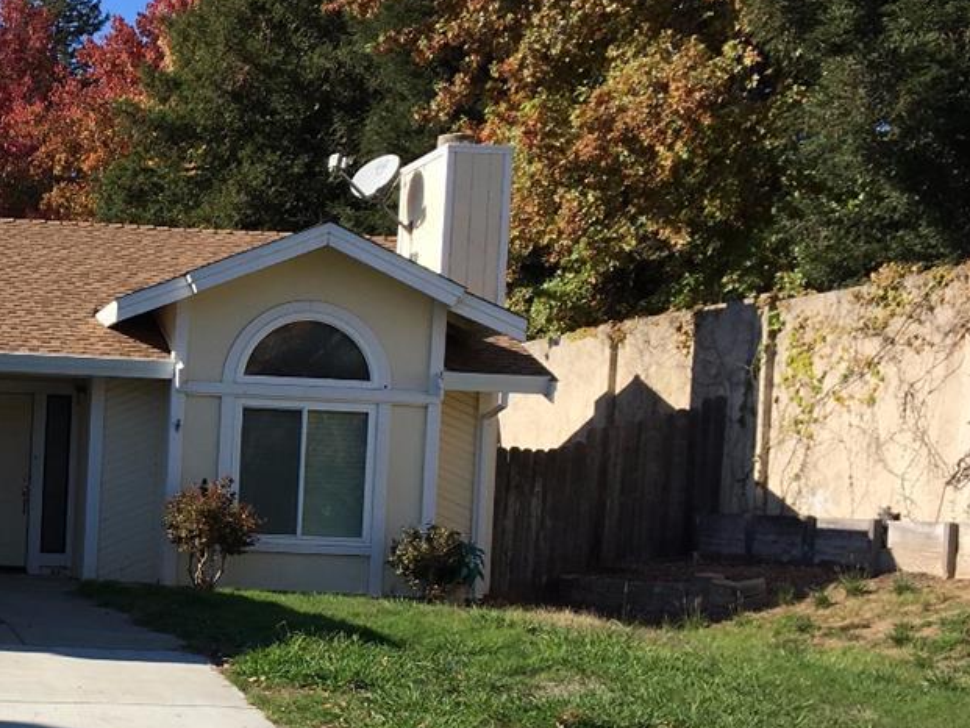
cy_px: 531
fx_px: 1962
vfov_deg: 20.9
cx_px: -131
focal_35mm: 70
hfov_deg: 25.5
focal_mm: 4.15
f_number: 2.2
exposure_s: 1/1304
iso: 25
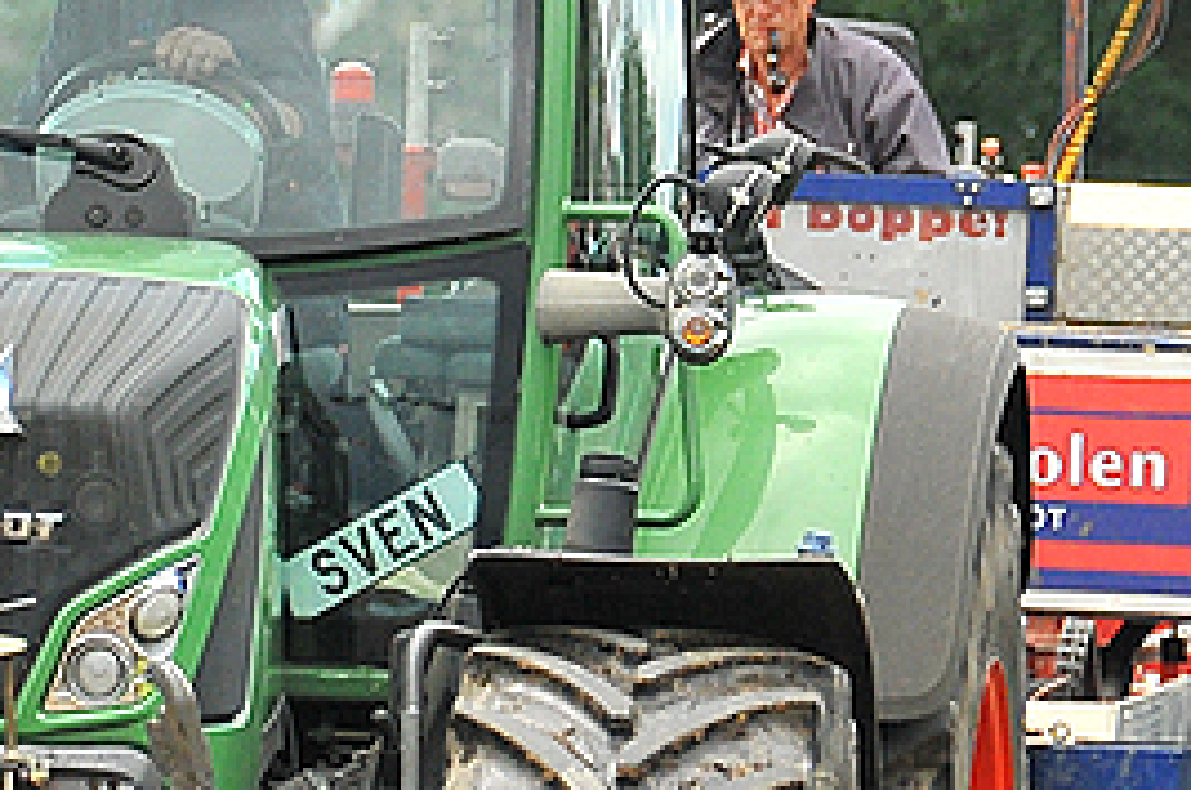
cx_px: 388
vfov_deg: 1.1
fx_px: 41808
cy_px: 277
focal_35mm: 1266
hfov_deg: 1.6
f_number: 5.6
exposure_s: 1/1000
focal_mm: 220
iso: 500
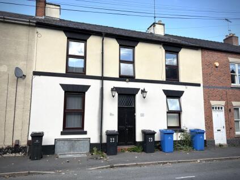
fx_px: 180
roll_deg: +1.2
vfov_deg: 53.0
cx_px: 120
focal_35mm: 26
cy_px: 90
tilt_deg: +7.2
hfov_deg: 67.3
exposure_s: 1/1135
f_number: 1.6
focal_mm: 5.96
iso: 50
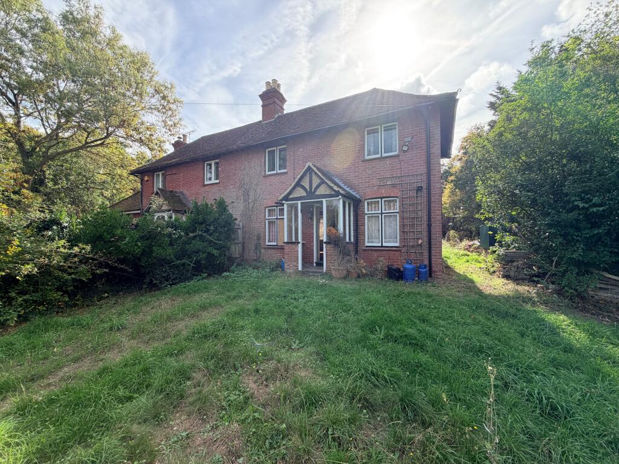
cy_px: 232
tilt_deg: +1.5
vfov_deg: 85.7
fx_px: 250
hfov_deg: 102.1
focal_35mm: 14
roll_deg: +0.7
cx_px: 310
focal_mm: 2.22
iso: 50
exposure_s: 1/502
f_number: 2.2
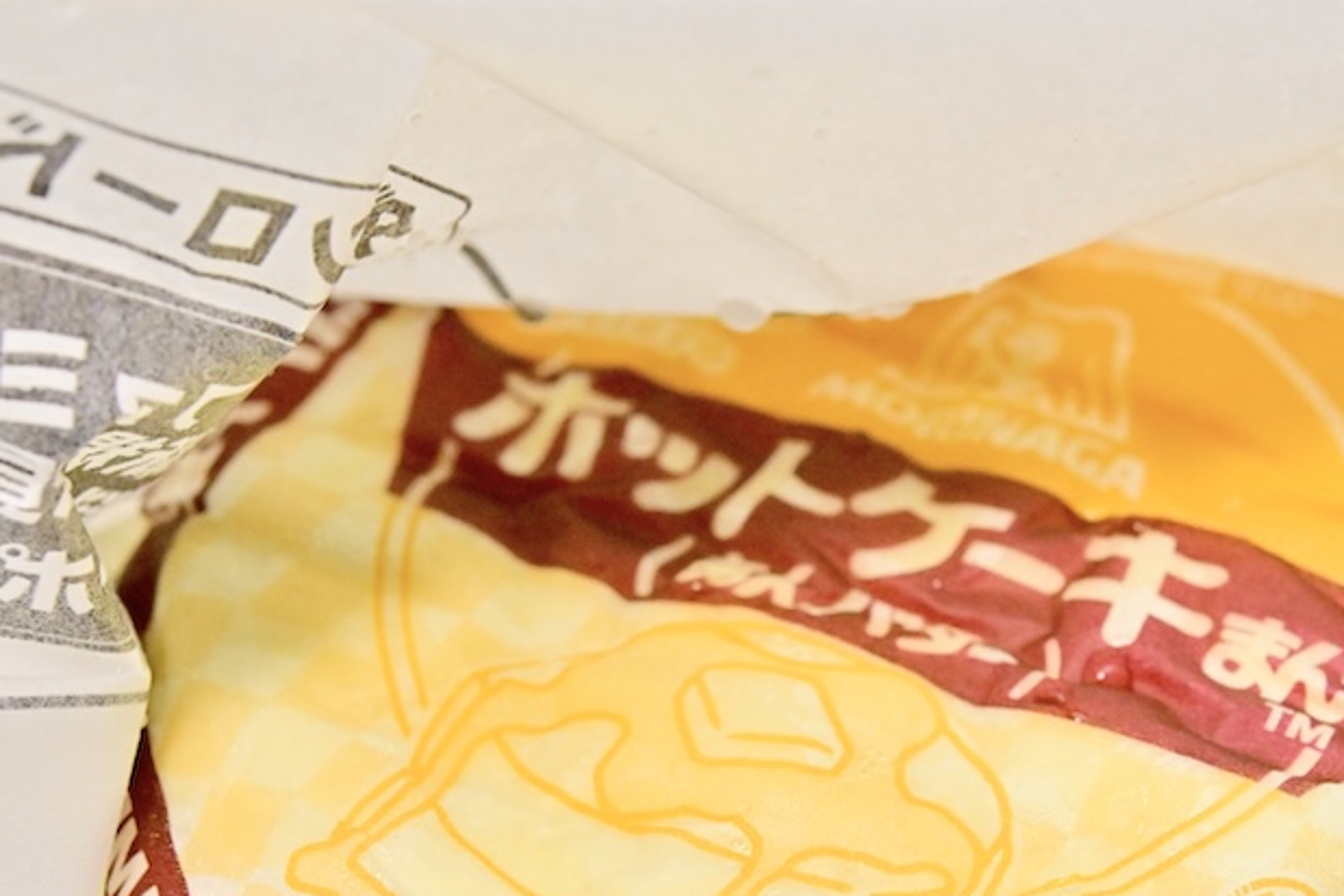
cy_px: 708
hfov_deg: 20.9
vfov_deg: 14.0
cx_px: 925
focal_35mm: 97
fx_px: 3622
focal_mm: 60
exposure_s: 1/160
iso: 4000
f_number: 9
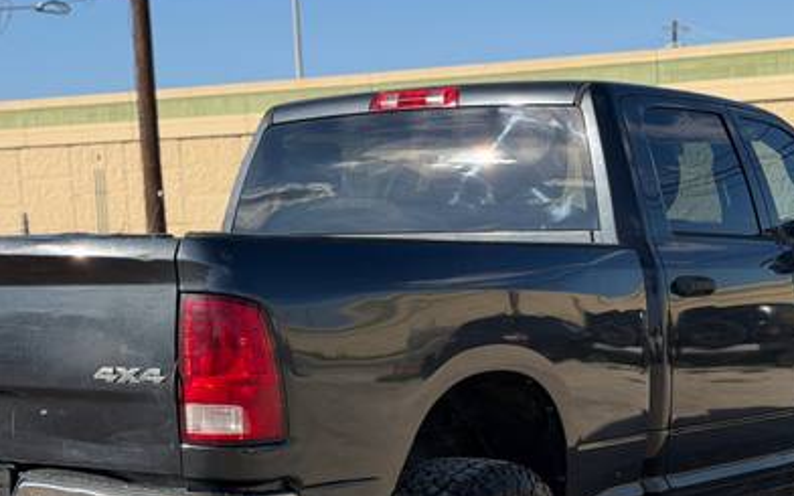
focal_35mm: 83
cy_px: 358
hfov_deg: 24.9
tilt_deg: -3.5
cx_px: 354
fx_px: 1796
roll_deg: +2.9
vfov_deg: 15.7
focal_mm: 6.76
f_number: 1.78
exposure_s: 1/4098
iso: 64
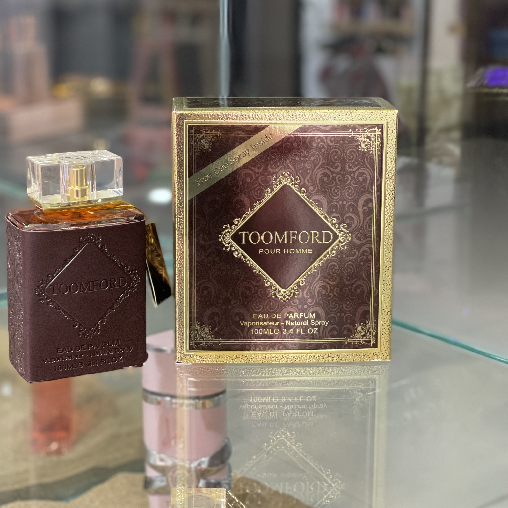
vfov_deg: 24.2
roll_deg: -0.4
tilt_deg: -10.7
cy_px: 179
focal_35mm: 71
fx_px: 1179
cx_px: 233
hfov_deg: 24.3
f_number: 2
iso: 250
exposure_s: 1/100
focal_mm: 6
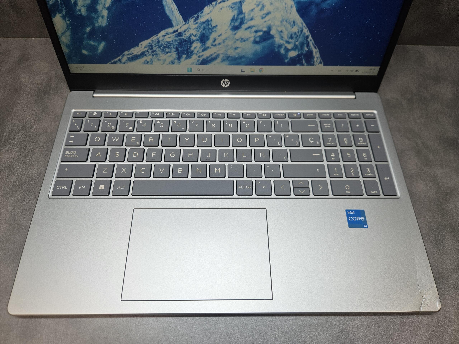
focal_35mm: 23
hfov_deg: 73.9
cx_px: 230
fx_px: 305
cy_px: 172
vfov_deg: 58.9
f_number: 1.8
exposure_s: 1/192
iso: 64
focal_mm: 5.4
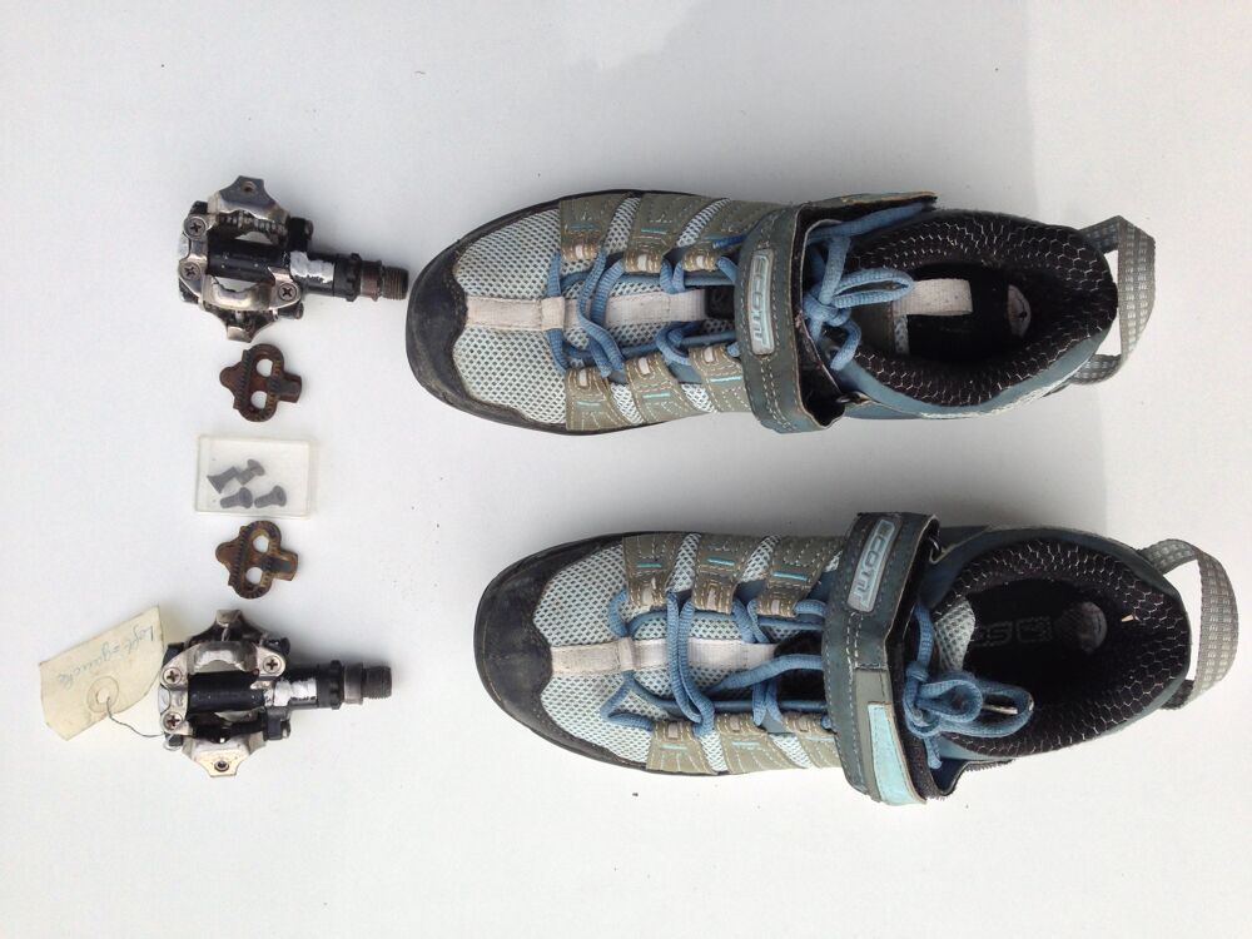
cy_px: 470
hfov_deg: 55.4
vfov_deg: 42.9
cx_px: 626
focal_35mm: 33
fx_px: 1194
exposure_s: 1/1261
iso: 50
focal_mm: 4.13
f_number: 2.4
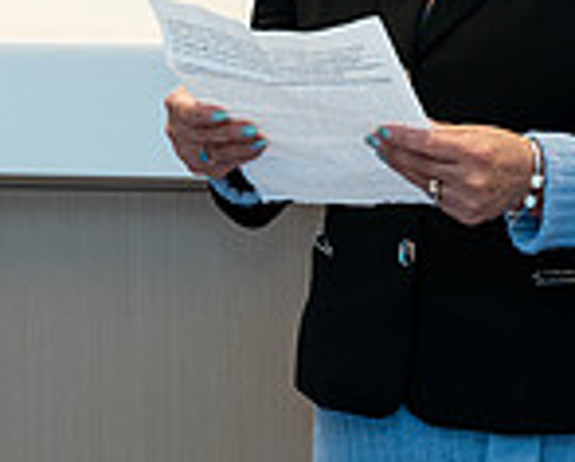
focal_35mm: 266
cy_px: -104
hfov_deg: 7.2
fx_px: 4533
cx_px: -32
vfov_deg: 5.8
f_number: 3.5
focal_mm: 70
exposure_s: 1/200
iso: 640
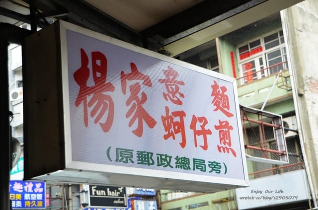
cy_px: 105
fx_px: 555
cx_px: 159
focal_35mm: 63
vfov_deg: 21.4
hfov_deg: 32.0
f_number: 4.2
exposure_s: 1/125
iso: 640
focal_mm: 42
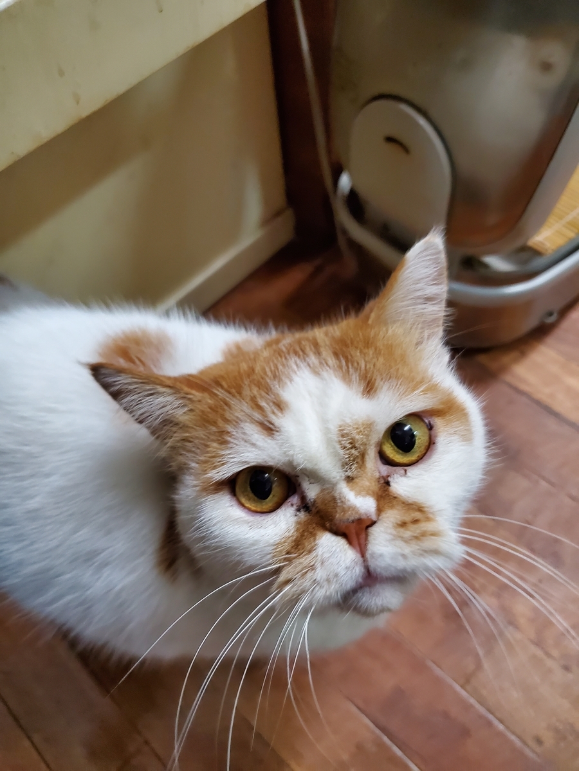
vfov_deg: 67.3
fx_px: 580
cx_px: 290
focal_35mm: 26
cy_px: 386
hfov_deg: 53.1
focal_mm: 4.3
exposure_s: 1/50
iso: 400
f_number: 1.5
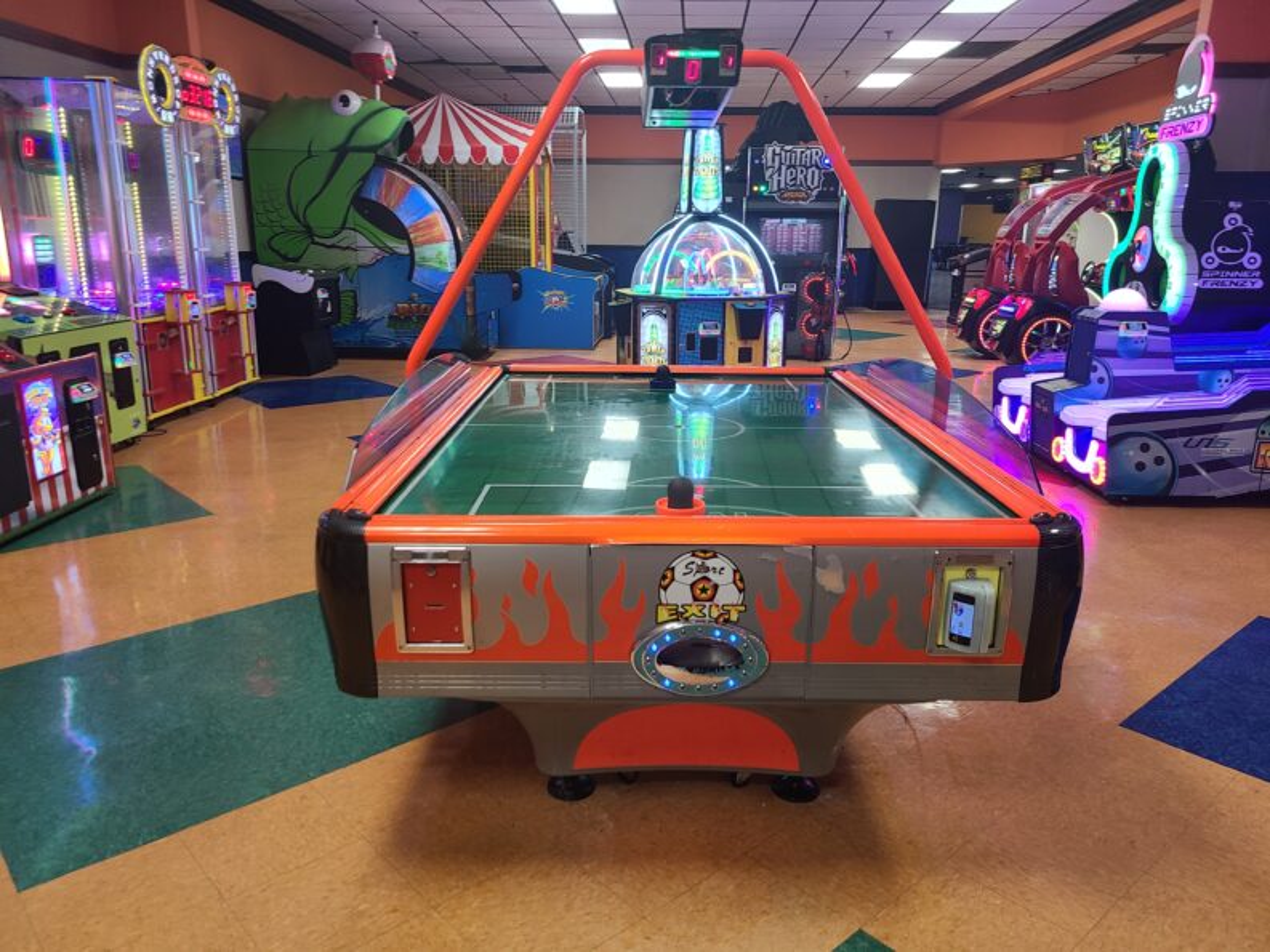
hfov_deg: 67.3
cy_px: 476
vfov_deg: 53.1
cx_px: 635
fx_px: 954
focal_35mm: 26
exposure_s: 1/59
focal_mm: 5.4
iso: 125
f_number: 1.8
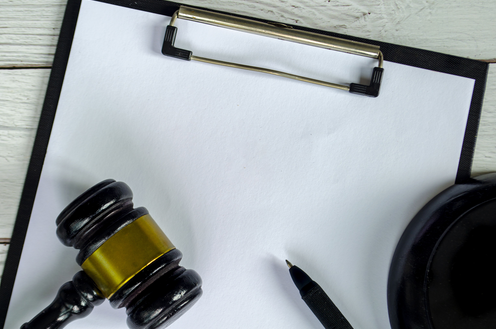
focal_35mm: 79
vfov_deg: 17.2
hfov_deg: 25.7
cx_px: 251
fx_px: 1086
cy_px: 165
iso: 100
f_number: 8
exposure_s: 1/4
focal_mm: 52
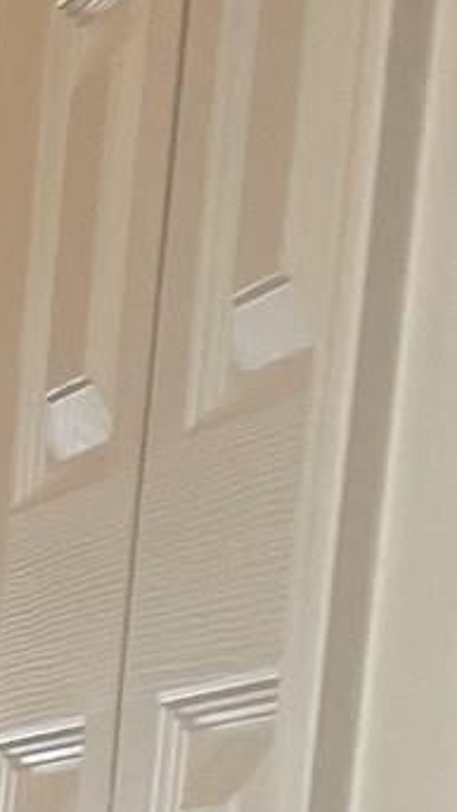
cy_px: 1941
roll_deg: -2.2
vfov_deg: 10.2
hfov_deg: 6.0
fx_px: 3941
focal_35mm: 183
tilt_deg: -11.2
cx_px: -1032
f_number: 1.6
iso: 80
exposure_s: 1/60
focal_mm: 5.1
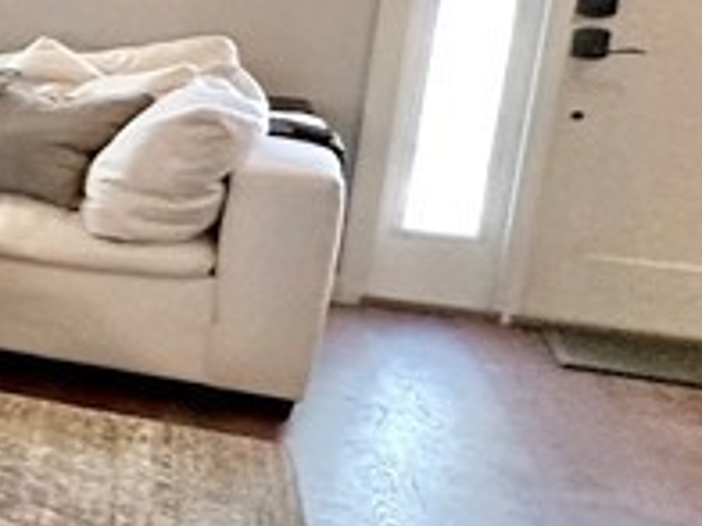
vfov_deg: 20.0
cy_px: 115
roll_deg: +0.5
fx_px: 1480
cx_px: -1092
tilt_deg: -8.6
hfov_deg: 14.1
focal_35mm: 73
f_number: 2.2
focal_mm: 2.22
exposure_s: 1/120
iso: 250
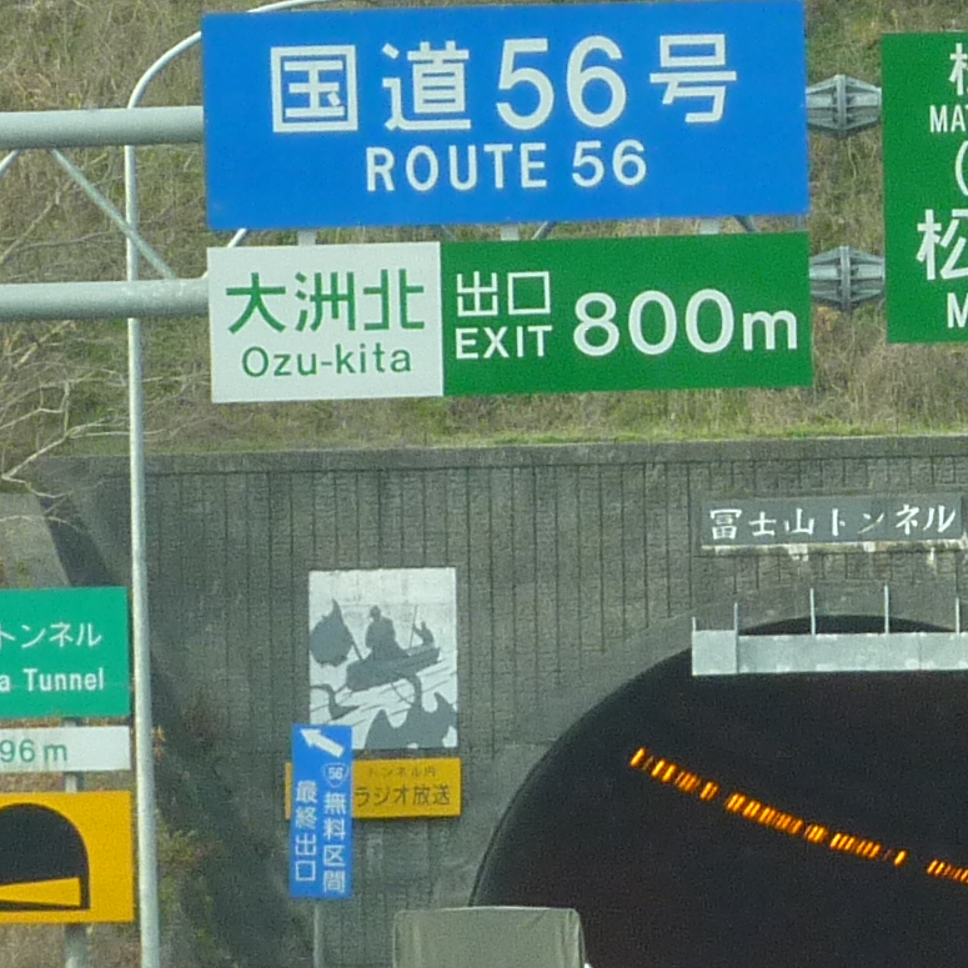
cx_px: 918
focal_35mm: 500
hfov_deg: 3.5
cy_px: 603
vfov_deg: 3.5
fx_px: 15819
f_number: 4.4
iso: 160
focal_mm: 19.5
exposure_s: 1/250
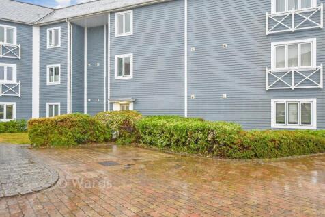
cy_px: 108
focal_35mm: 30
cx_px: 162
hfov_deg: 61.9
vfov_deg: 43.6
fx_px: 271
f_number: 8
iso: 320
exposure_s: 1/60
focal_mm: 20
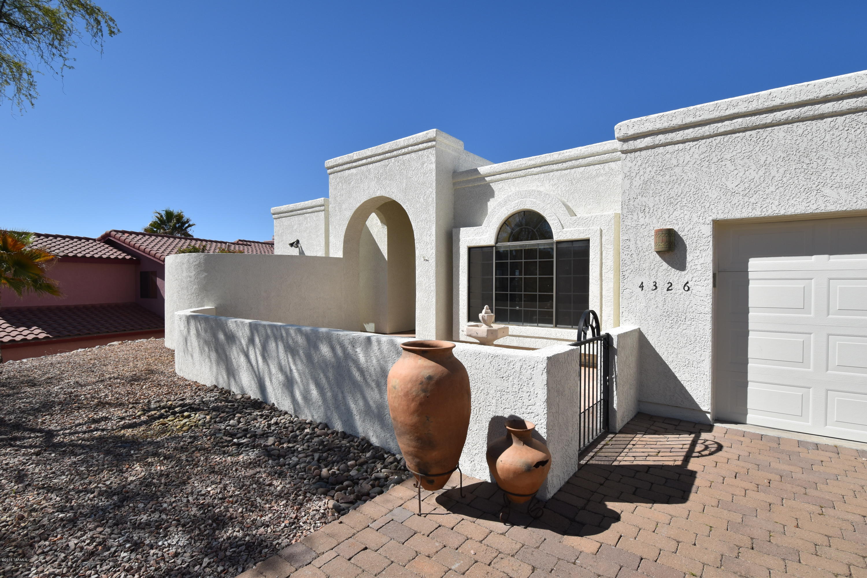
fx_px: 397
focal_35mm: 16
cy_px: 289
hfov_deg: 95.0
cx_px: 434
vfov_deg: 72.1
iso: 200
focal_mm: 11
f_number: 10
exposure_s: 1/400
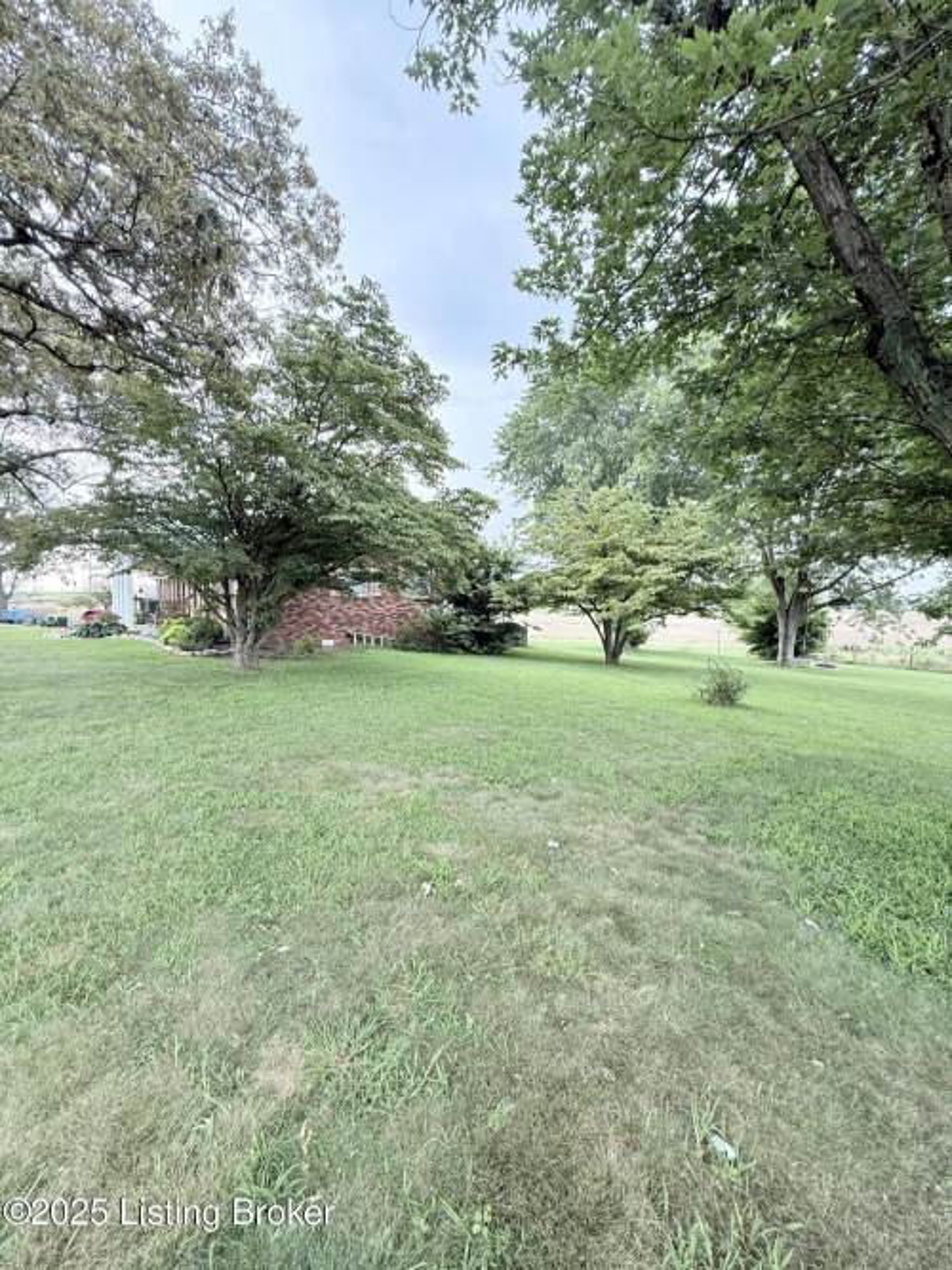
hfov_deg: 85.7
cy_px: 635
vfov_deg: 102.1
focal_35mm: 14
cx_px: 476
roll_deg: -0.1
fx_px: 514
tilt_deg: -2.4
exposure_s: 1/186
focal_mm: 2.22
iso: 64
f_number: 2.2
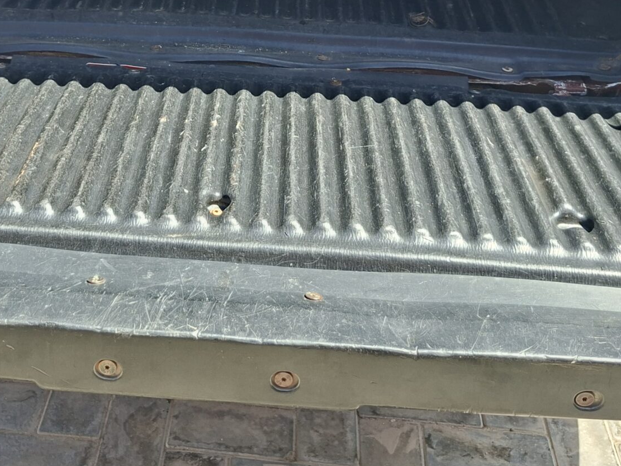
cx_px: 218
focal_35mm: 53
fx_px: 951
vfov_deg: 26.2
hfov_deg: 35.9
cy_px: 7
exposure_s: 1/814
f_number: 1.8
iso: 50
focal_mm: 5.54
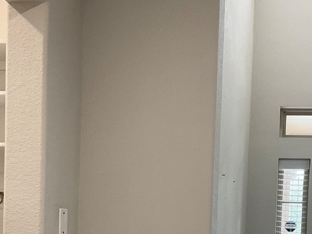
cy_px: 243
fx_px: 595
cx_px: 208
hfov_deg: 29.2
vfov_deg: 21.4
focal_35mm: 66
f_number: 1.8
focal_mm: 3
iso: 80
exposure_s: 1/60
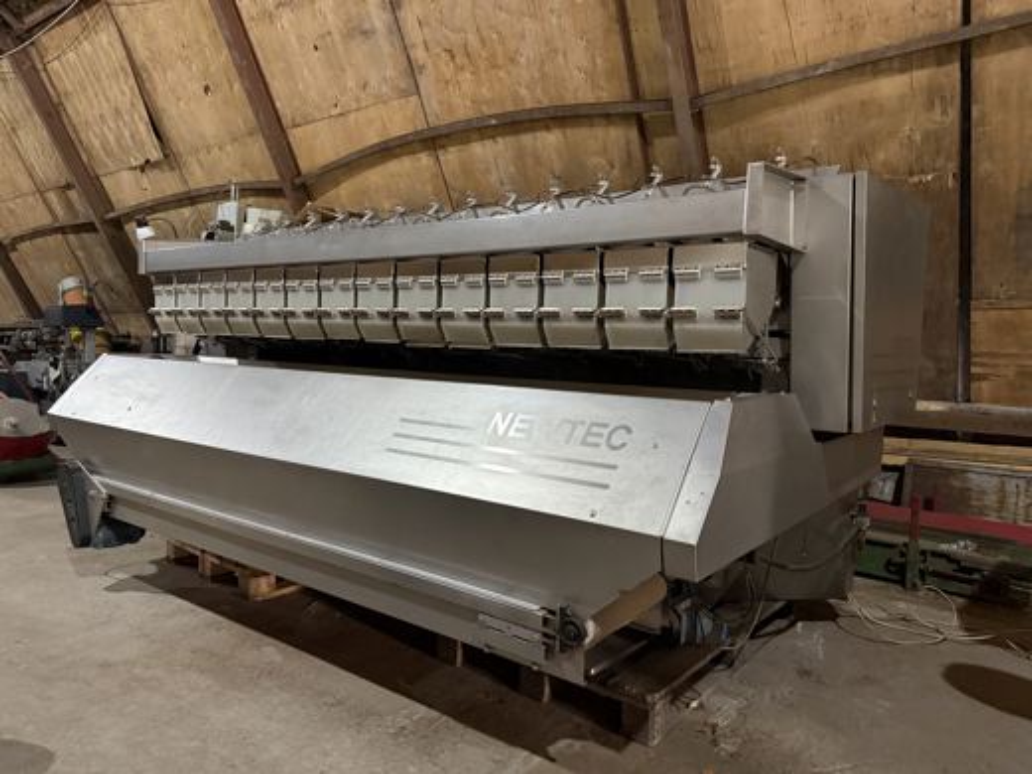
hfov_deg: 71.6
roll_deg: -1.6
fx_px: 716
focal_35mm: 24
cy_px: 387
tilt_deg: -2.0
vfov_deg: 56.8
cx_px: 516
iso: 800
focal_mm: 6.76
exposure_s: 1/52
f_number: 1.78
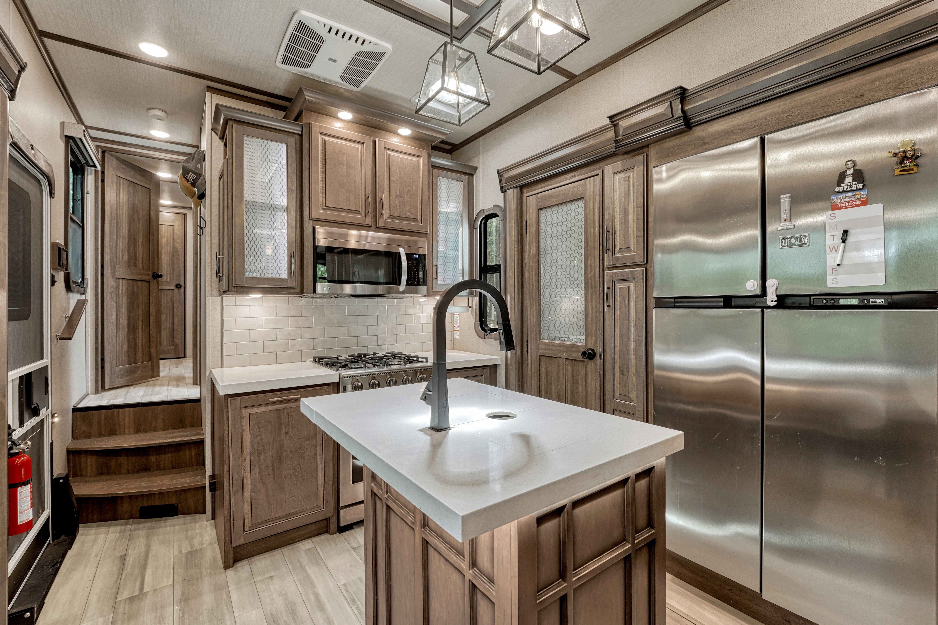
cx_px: 469
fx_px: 365
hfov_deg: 104.3
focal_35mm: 14
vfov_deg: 81.2
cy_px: 312
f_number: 8
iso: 400
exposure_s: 1/40
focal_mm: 14
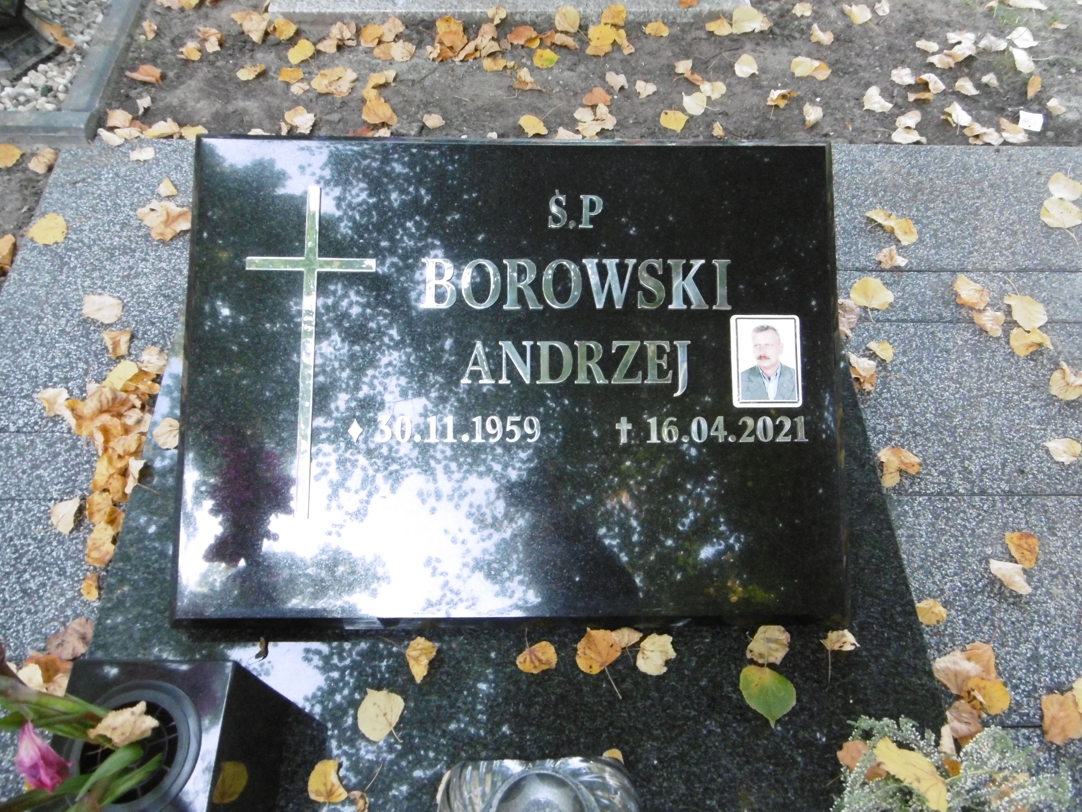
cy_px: 406
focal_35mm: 24
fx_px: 750
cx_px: 541
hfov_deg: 71.6
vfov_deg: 56.8
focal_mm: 4.3
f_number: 3.1
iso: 400
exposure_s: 1/60
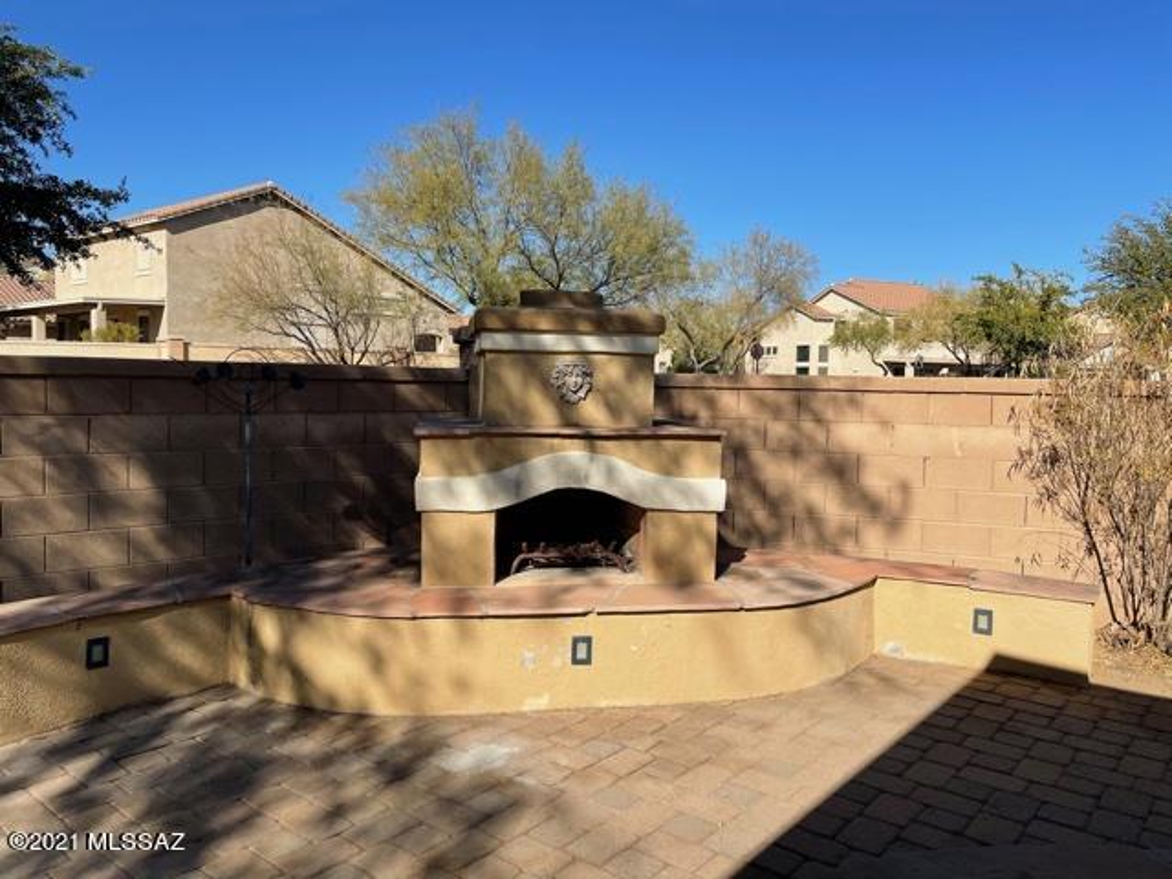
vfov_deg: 53.1
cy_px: 440
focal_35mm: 26
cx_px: 586
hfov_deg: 67.3
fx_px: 880
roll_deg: -0.5
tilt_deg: -2.9
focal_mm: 4.2
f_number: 1.6
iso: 32
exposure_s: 1/4000
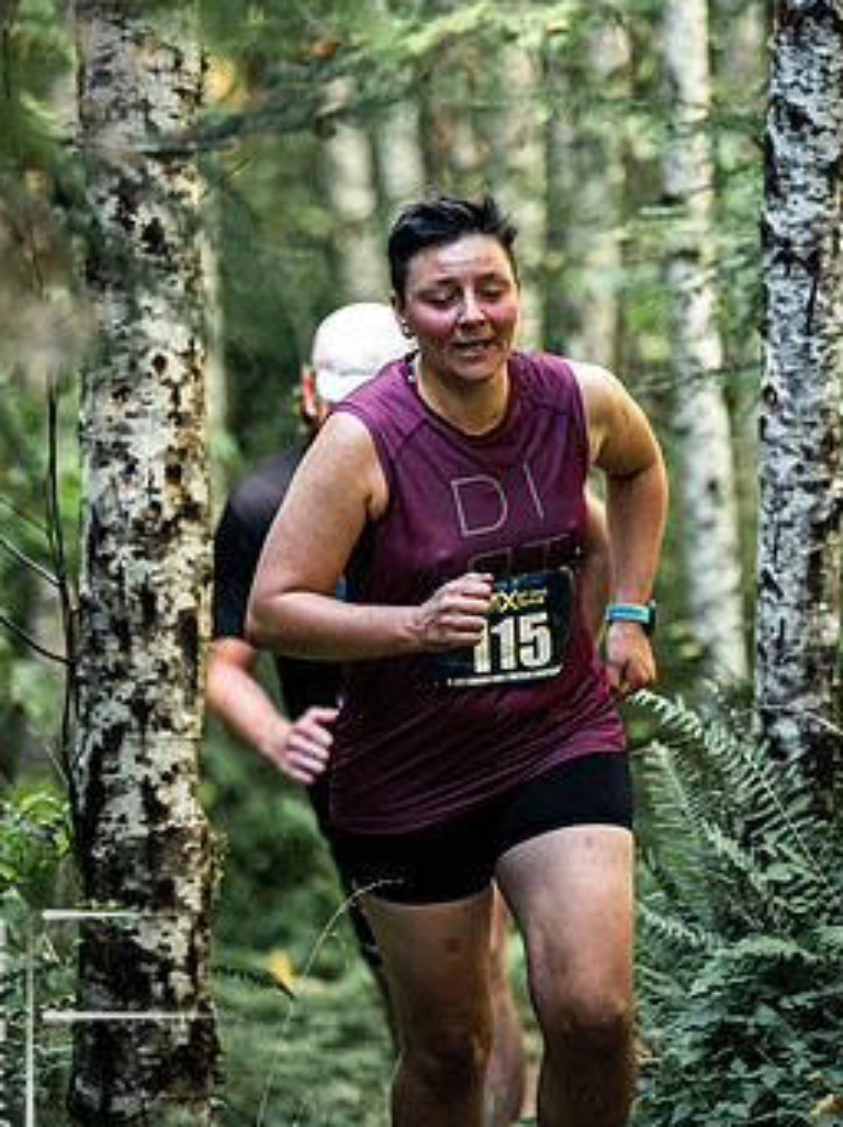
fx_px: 12842
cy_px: 524
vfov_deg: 5.0
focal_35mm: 395
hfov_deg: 3.8
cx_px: 417
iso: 2500
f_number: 2.8
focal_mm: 150
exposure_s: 1/500
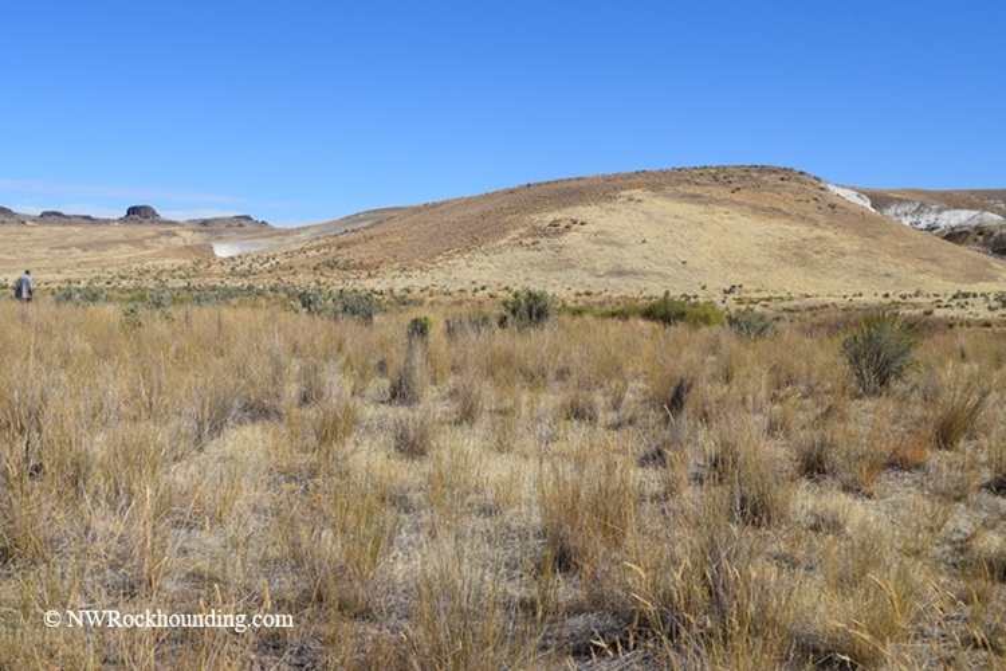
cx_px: 503
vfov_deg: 40.0
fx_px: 922
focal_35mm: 33
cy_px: 336
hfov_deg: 57.2
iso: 200
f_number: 11
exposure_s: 1/500
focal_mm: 22
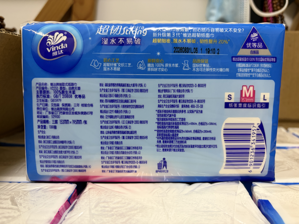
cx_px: 150
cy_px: 112
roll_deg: +0.6
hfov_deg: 67.3
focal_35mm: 26
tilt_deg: -10.4
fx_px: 225
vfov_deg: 53.1
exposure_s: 1/50
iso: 200
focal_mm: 5.96
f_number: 1.6
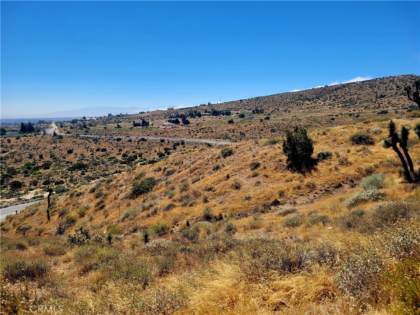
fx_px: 315
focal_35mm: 26
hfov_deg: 67.3
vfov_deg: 53.1
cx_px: 210
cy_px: 158
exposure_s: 1/3333
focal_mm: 5.4
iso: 40
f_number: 1.8
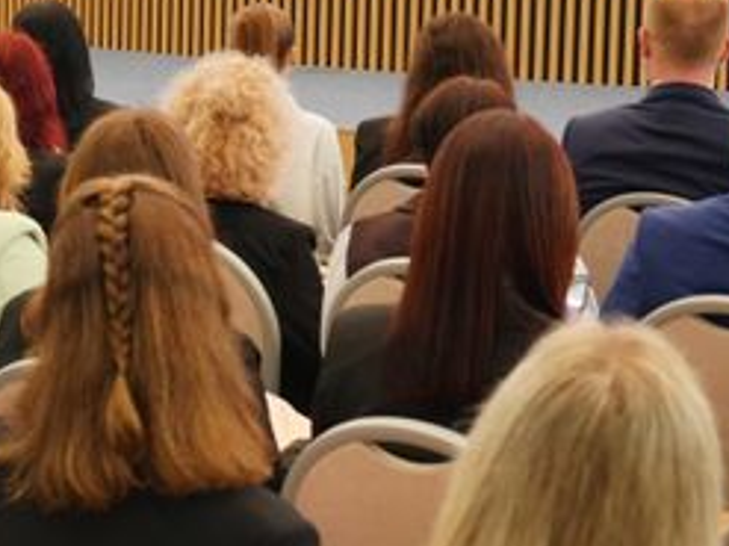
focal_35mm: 106
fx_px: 2231
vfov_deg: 13.9
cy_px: 124
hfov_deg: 18.0
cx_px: -46
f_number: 6.3
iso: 2000
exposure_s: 1/160
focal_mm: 39
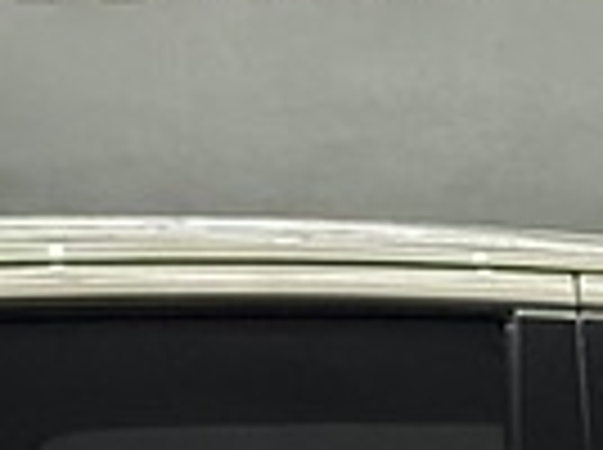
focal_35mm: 107
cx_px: 576
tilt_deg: -5.1
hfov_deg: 18.0
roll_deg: +1.8
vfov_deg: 12.8
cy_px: 760
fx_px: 1861
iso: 400
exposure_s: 1/100
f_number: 2.2
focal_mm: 2.22
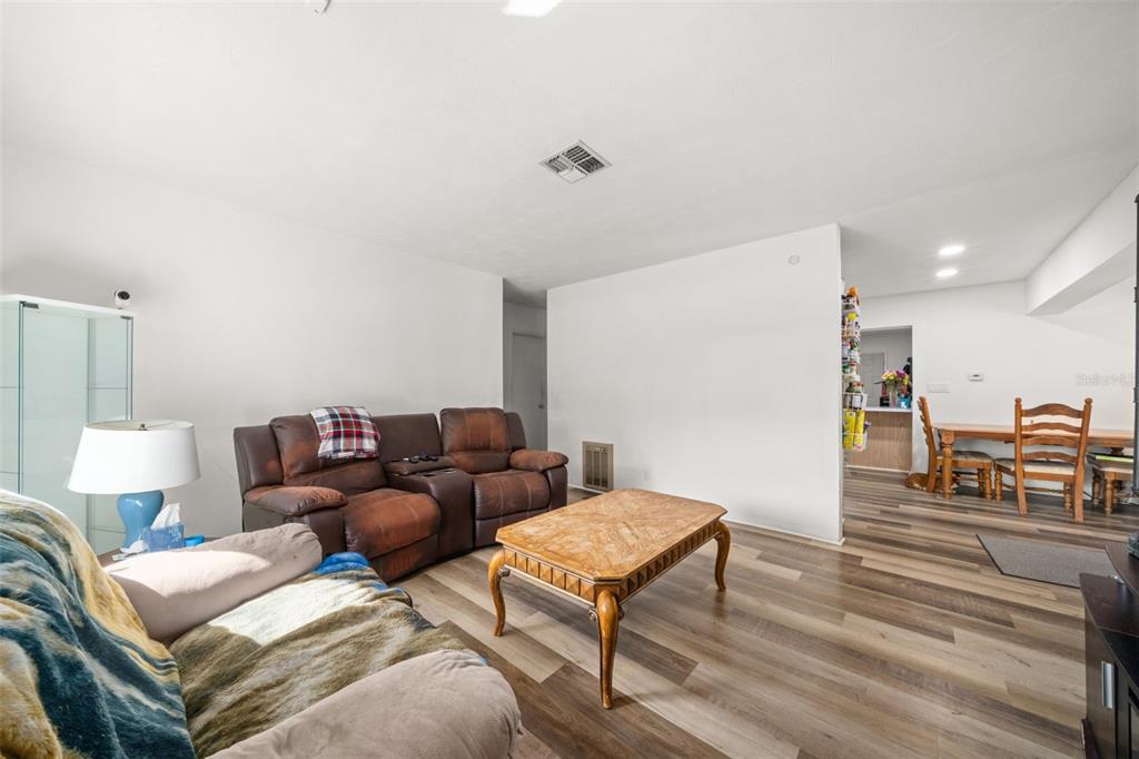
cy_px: 380
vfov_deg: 90.0
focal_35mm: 12
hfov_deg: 112.6
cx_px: 570
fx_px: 380
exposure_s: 1/3
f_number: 11
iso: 400
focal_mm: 12
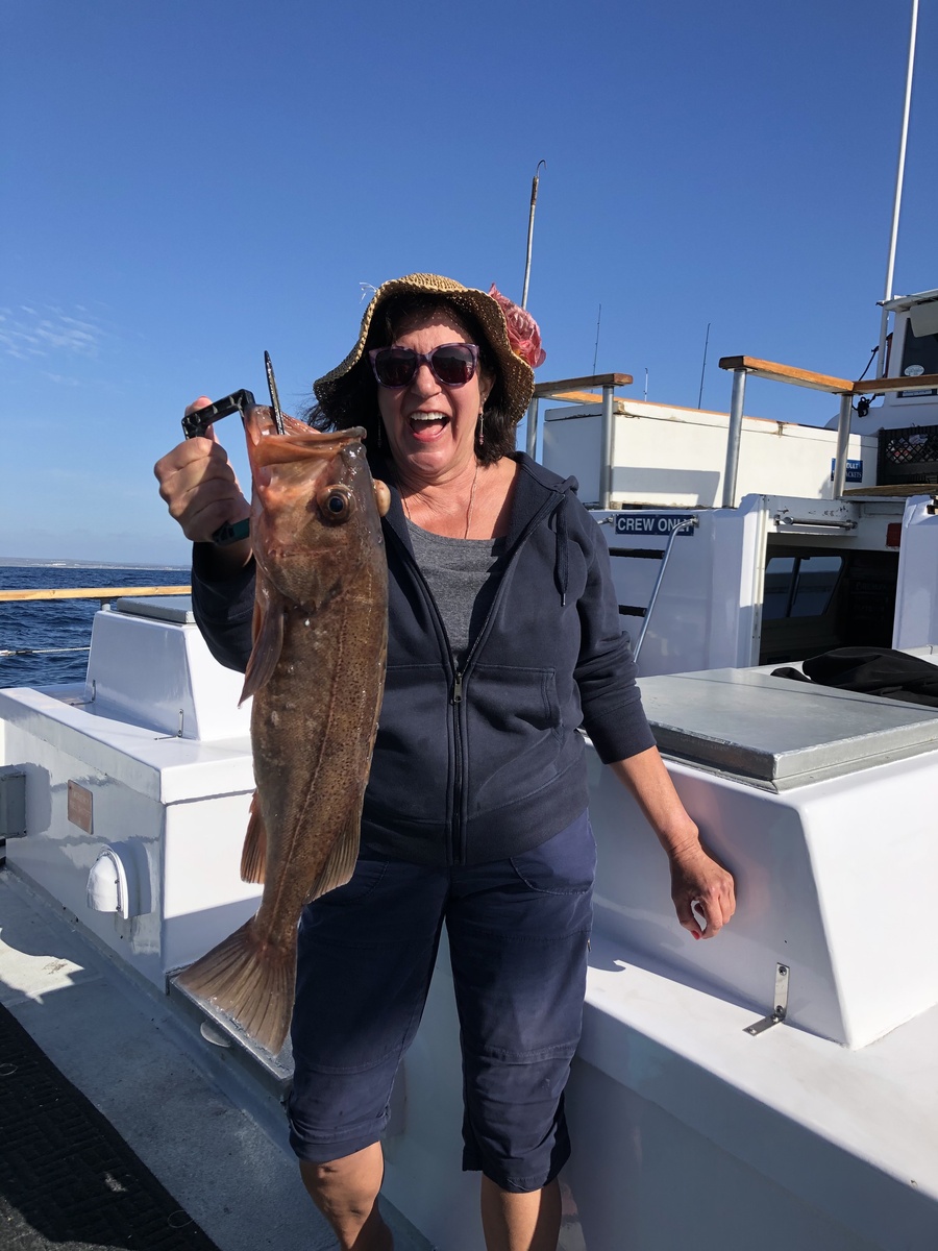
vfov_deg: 63.4
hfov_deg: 49.7
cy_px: 626
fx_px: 1012
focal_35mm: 28
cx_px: 469
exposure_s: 1/1715
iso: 20
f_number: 1.8
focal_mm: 4
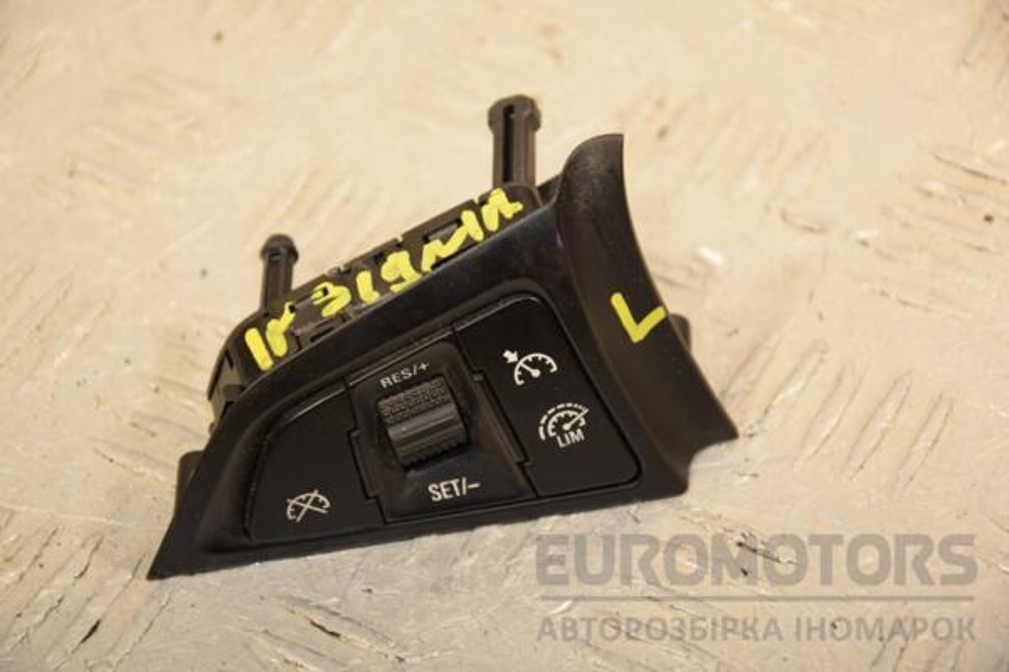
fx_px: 3783
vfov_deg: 10.2
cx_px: 504
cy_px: 336
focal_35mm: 135
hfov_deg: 15.2
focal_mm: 90
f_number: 5.6
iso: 800
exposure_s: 1/200
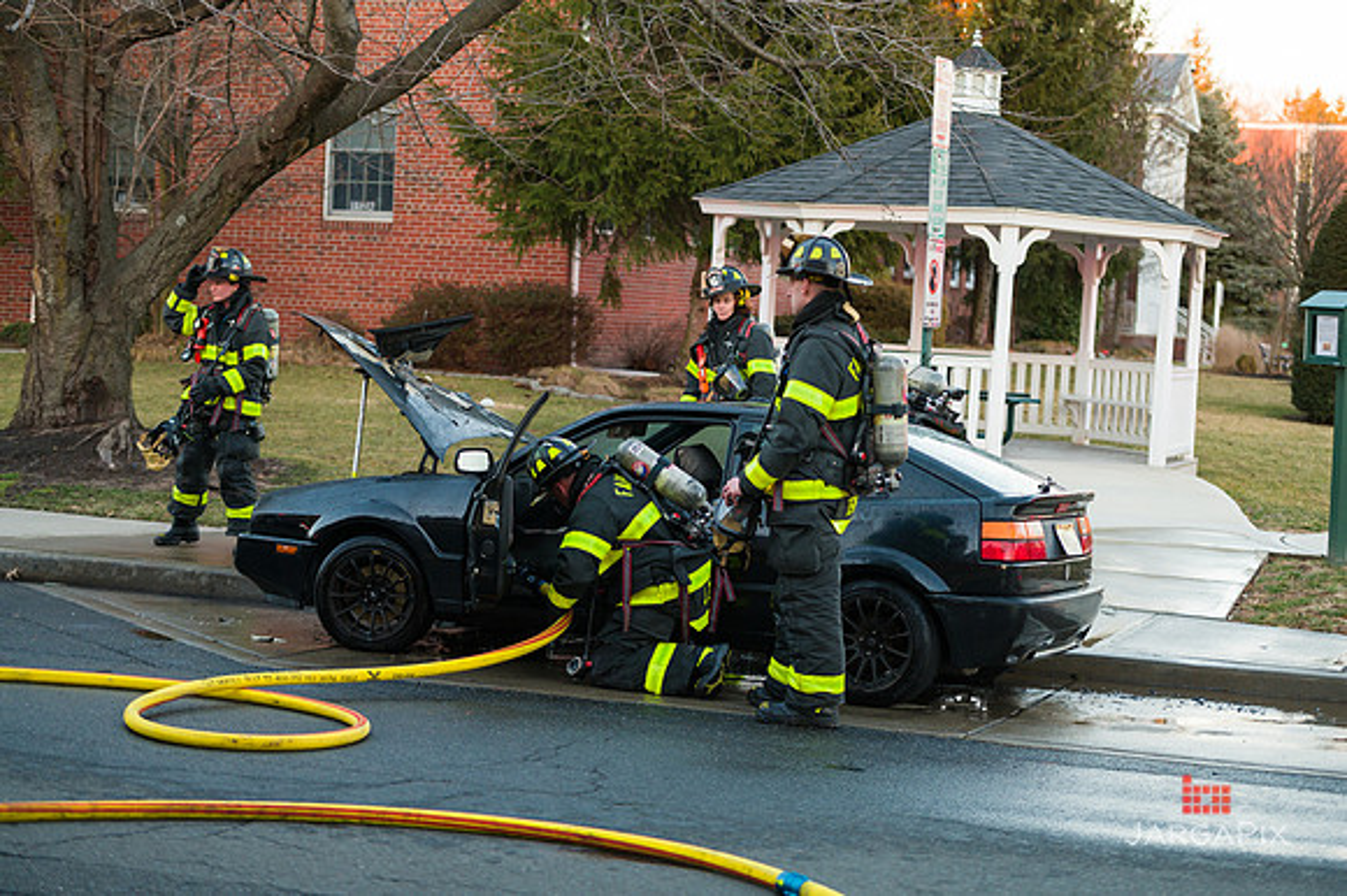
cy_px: 448
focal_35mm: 78
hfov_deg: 26.0
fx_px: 2917
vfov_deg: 17.5
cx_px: 674
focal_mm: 78
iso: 640
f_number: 3.2
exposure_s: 1/250
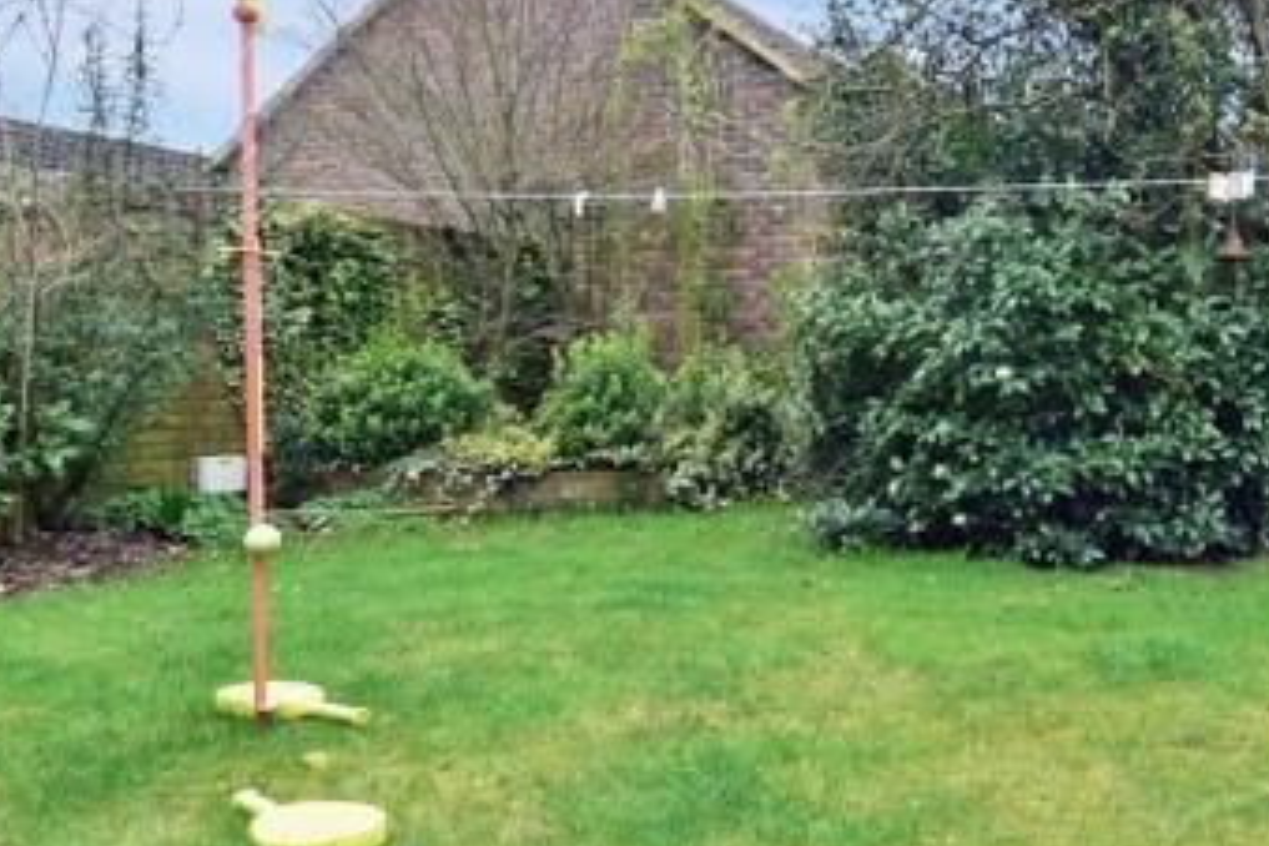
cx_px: 996
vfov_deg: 41.1
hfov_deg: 55.1
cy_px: 361
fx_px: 1127
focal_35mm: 32
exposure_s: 1/50
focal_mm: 11
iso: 320
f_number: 11
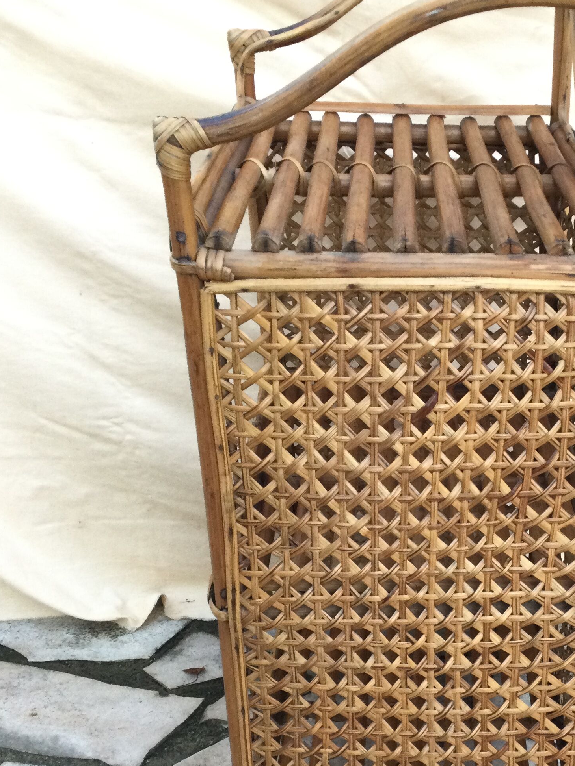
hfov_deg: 27.6
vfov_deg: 36.4
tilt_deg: -28.5
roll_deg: -0.8
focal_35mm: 52
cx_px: 436
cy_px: 513
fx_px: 1152
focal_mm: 3.3
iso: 64
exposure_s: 1/33
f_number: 2.4
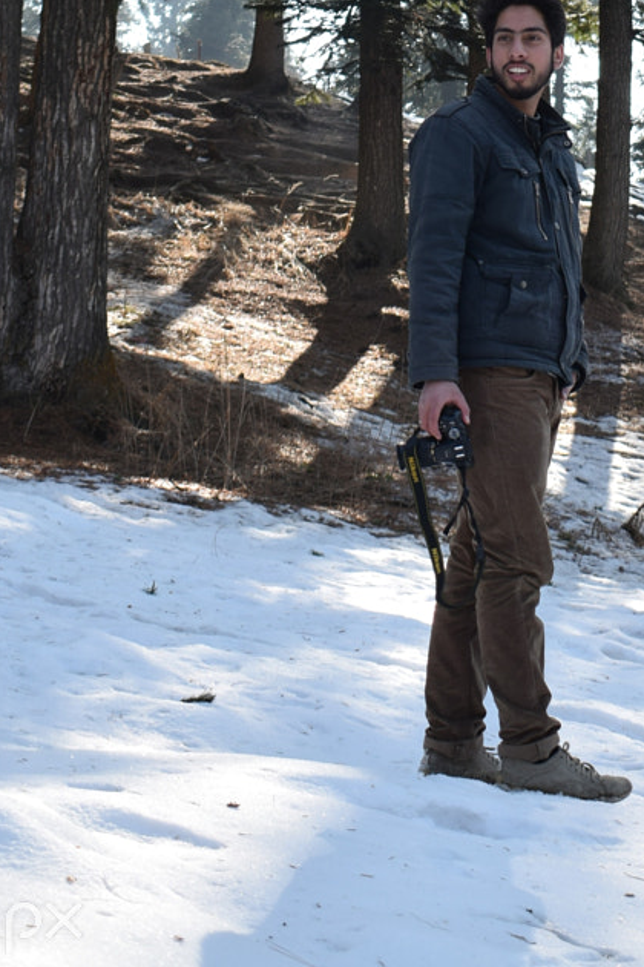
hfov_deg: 14.3
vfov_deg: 20.4
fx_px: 2556
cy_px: -89
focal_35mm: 95
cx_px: 519
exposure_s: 1/250
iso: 100
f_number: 5
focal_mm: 25
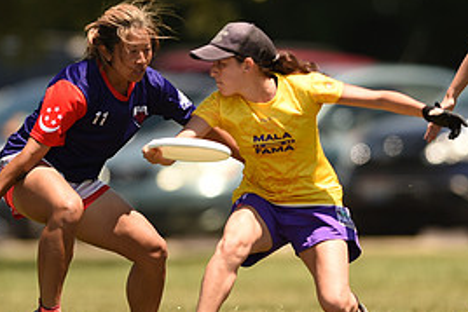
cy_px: 116
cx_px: 286
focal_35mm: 863
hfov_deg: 2.4
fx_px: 11225
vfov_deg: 1.6
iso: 100
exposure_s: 1/1250
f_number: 2.8
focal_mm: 400
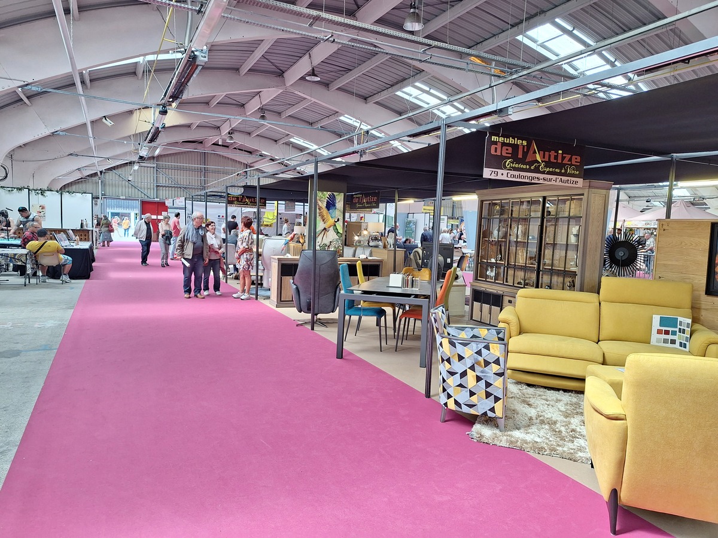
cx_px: 359
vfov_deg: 58.9
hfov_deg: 73.9
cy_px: 269
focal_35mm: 23
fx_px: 477
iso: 40
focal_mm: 5.54
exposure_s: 1/110
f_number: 1.8
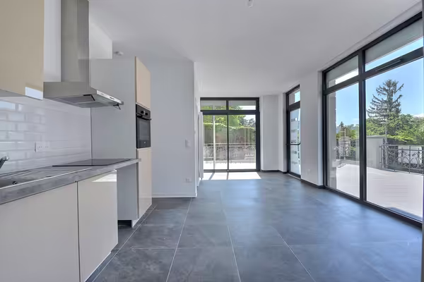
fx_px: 200
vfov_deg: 70.4
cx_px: 212
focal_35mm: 17
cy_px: 141
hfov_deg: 93.3
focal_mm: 17
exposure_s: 1/2
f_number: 8
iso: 200
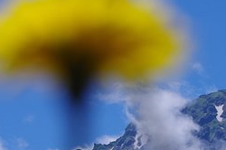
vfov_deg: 5.1
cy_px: 107
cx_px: 163
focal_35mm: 270
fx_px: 1693
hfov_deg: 7.6
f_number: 11
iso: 320
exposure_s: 1/125
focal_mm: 88
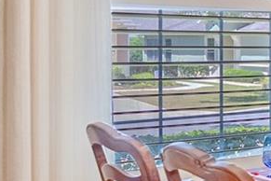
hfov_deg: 14.1
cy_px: 47
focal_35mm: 77
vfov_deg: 17.6
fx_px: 580
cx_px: 691
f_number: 3.5
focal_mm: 14
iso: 1600
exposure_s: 1/2500
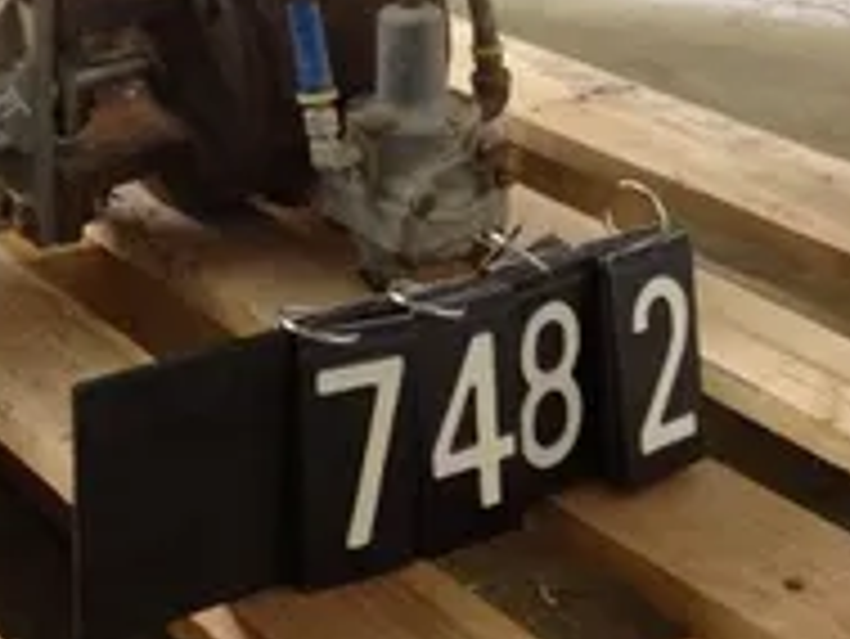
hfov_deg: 25.4
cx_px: 58
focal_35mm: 74
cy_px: 0
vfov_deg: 19.4
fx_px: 1818
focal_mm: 4.28
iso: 200
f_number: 2.4
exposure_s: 1/20
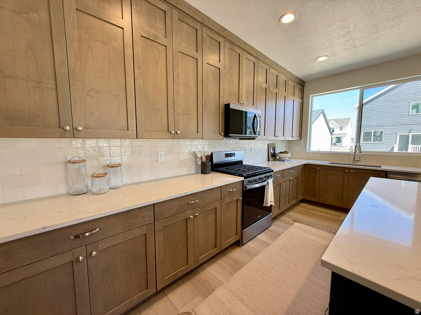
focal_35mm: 14
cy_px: 158
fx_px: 170
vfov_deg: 85.7
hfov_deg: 102.1
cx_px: 210
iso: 100
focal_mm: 2.22
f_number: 2.2
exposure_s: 1/120
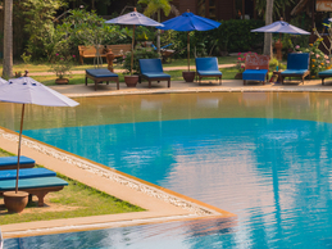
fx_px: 1495
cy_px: 85
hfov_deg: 12.6
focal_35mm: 156
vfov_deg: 9.5
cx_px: 282
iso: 100
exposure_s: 1/80
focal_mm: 70
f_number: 7.1
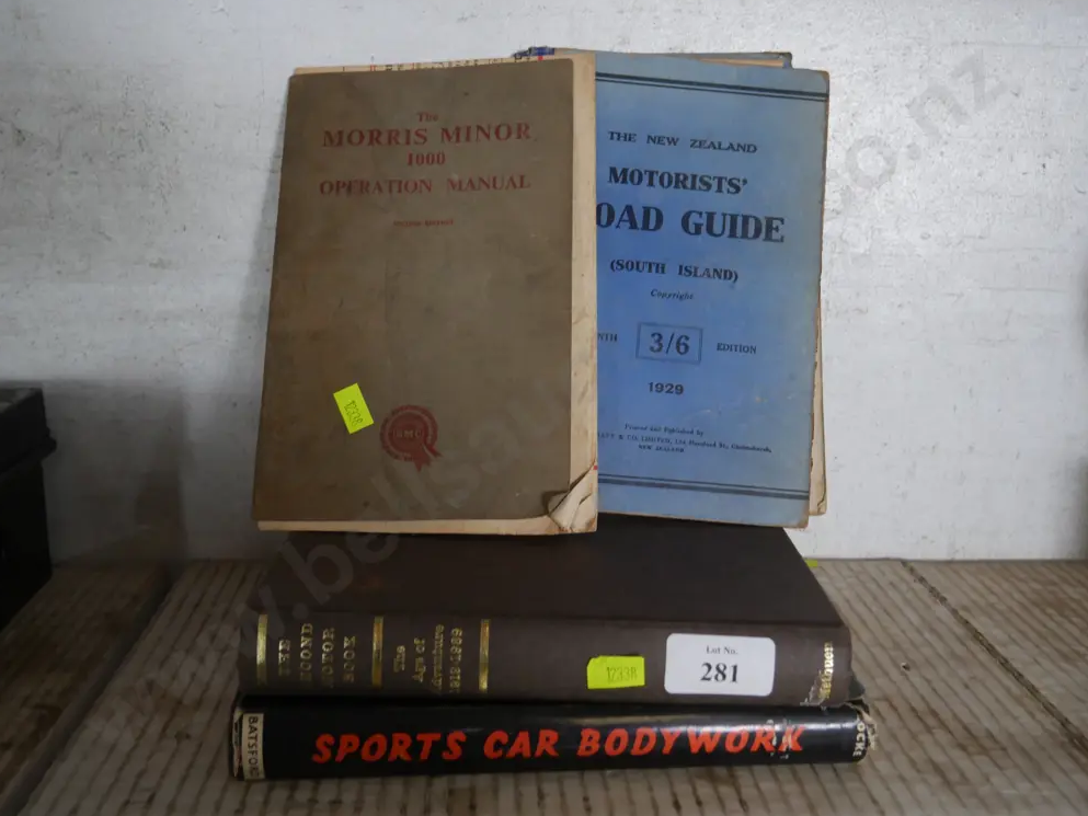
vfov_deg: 43.0
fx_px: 1037
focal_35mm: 33
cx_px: 546
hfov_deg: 55.3
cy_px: 405
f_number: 3.6
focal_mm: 16
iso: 800
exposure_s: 1/60
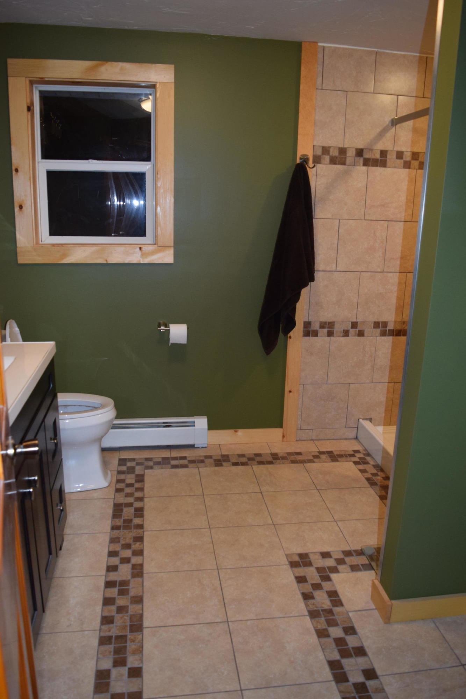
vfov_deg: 67.4
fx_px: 524
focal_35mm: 27
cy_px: 350
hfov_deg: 47.9
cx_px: 233
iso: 800
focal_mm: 18
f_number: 4.5
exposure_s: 1/80
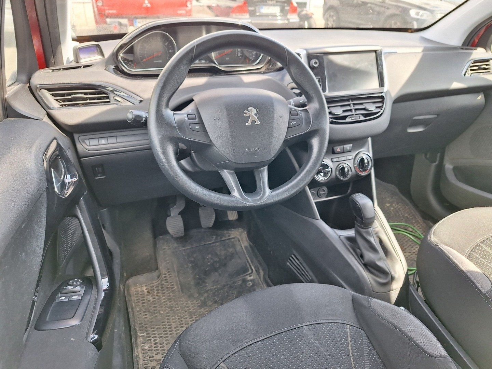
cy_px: 184
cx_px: 246
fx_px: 327
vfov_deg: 58.9
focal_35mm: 23
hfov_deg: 73.9
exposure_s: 1/100
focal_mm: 5.54
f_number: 1.8
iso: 40
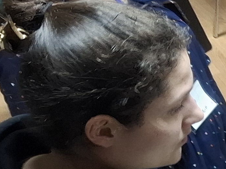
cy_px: 67
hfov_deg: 11.7
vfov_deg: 11.0
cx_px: 556
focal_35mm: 135
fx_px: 881
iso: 320
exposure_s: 1/33
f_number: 1.8
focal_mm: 5.54
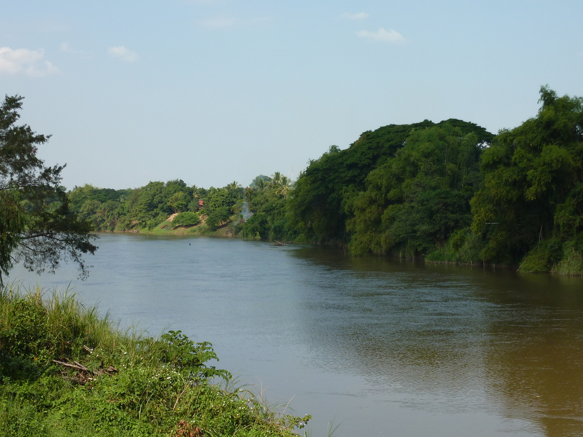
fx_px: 1179
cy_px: 237
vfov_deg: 21.0
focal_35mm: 70
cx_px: 271
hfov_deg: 27.8
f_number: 4.5
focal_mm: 10.3
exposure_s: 1/500
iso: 80
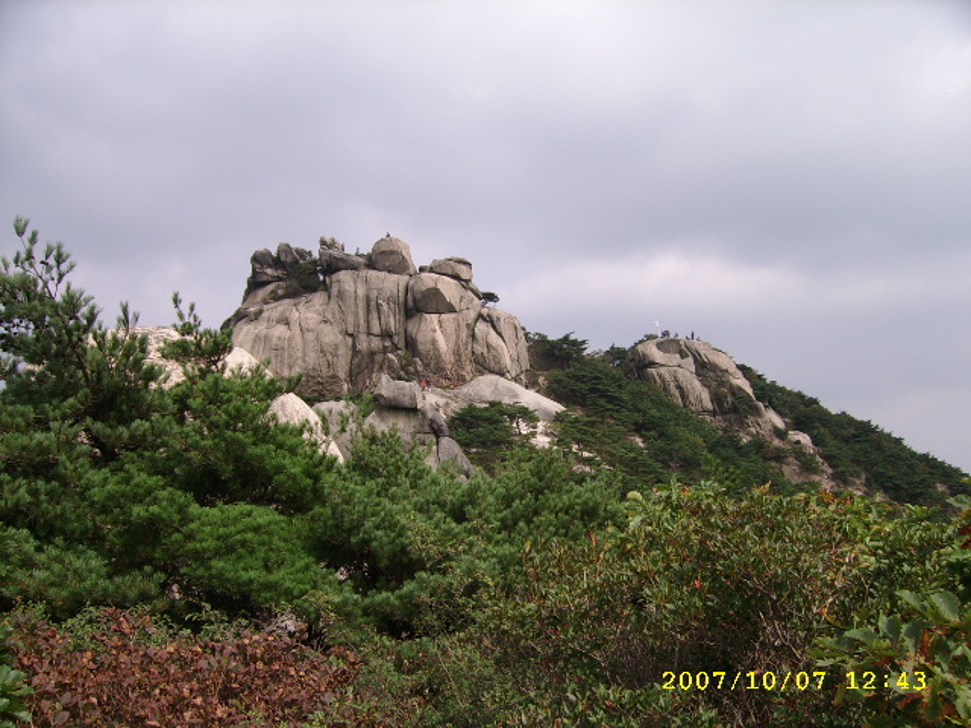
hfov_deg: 52.6
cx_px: 486
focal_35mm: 35
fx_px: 982
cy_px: 364
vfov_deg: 40.7
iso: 50
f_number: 5.8
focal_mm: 5.95
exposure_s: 1/353
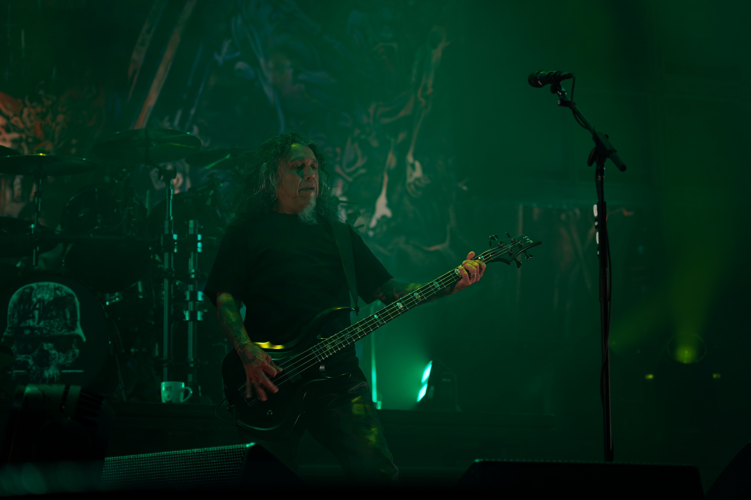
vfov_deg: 13.0
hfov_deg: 19.5
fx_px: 2190
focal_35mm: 105
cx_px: 376
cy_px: 250
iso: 160
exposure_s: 1/125
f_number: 4
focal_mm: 105
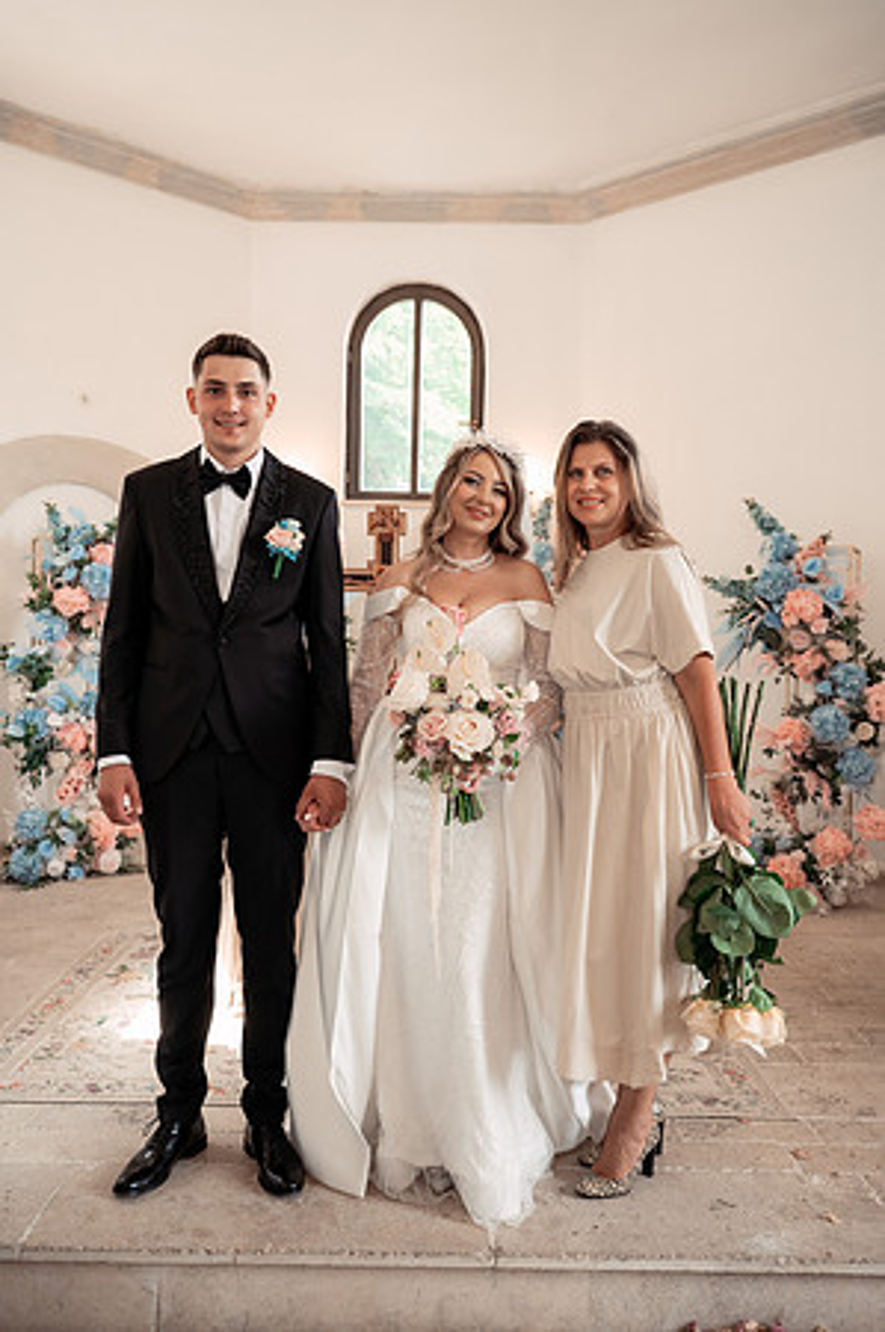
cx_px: 442
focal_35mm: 28
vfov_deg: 65.5
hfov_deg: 46.3
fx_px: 1035
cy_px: 666
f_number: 3.5
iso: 1600
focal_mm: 28
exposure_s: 1/200
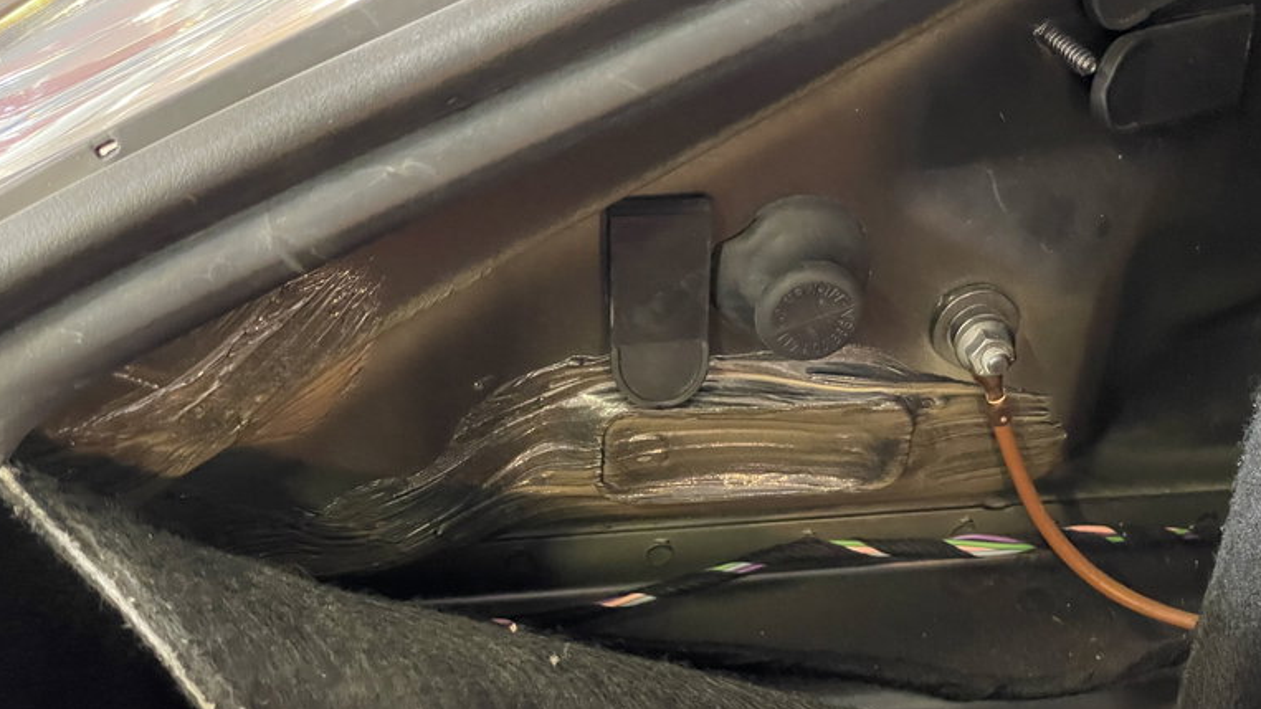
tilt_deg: -36.4
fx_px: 1906
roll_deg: -1.8
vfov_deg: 21.0
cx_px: 630
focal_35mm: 57
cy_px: 453
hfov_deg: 36.6
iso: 1250
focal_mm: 6
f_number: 2
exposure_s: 1/30
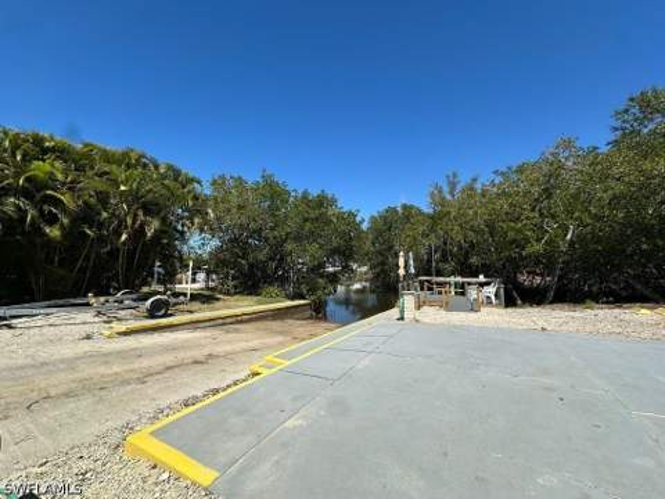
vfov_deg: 85.7
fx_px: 269
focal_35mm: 14
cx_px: 332
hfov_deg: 102.1
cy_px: 250
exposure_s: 1/2132
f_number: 2.2
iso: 40
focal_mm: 2.22
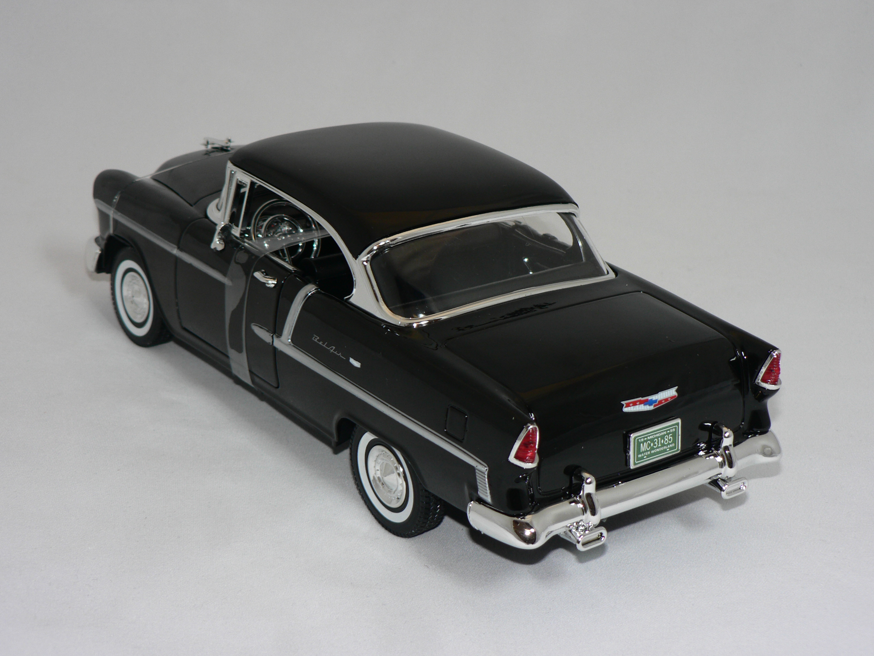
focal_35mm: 62
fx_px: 1565
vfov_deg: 23.7
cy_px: 328
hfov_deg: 31.2
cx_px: 437
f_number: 3.2
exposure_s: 1/60
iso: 80
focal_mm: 10.4
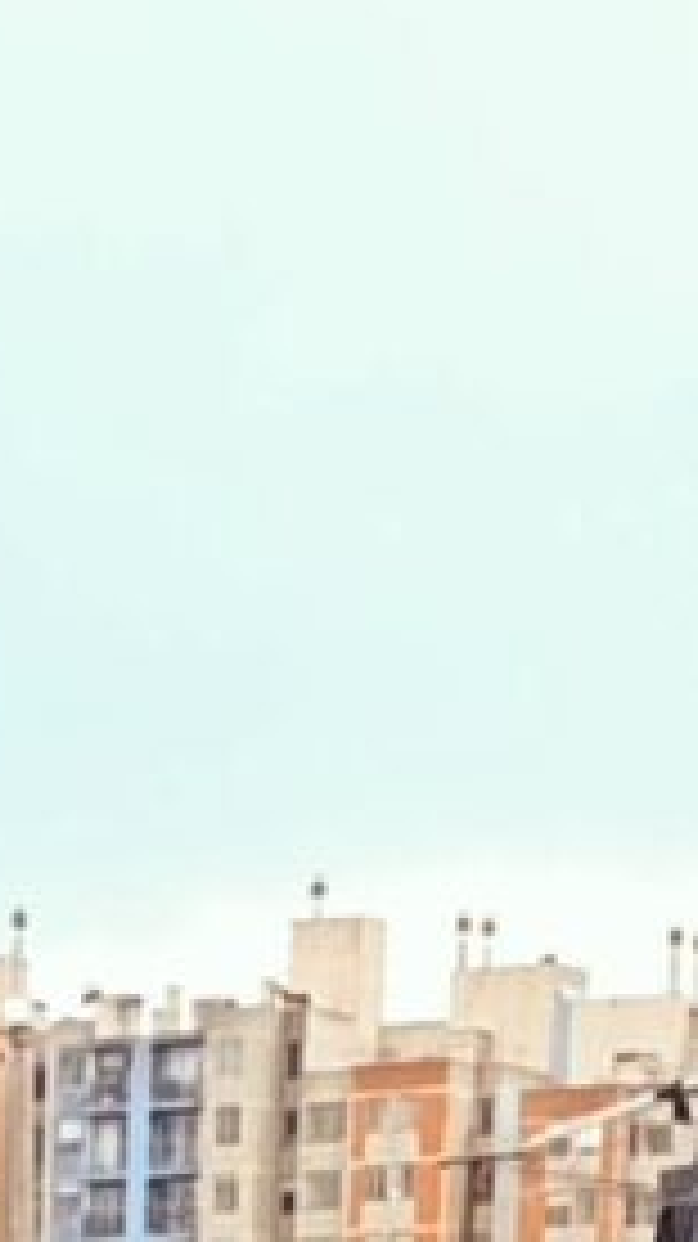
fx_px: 7676
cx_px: -500
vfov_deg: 7.7
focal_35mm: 233
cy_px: 4032
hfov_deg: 5.1
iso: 50
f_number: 1.6
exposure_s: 1/139
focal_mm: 6.14
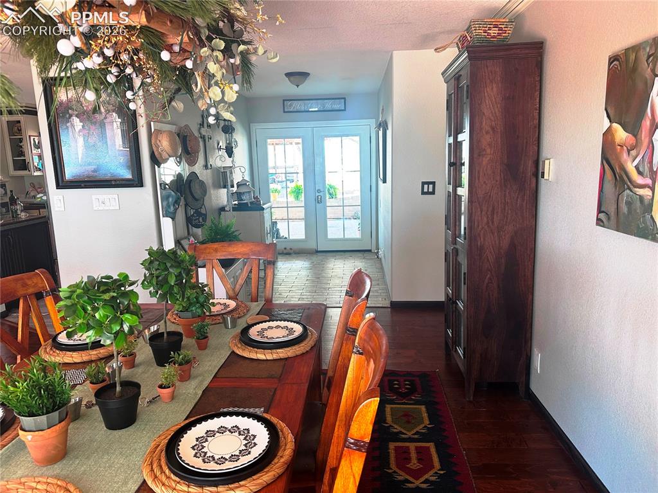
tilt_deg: -11.1
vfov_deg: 56.8
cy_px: 246
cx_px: 329
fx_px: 456
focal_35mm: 24
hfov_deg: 71.6
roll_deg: +1.6
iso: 125
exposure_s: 1/60
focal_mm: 6.86
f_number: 1.78
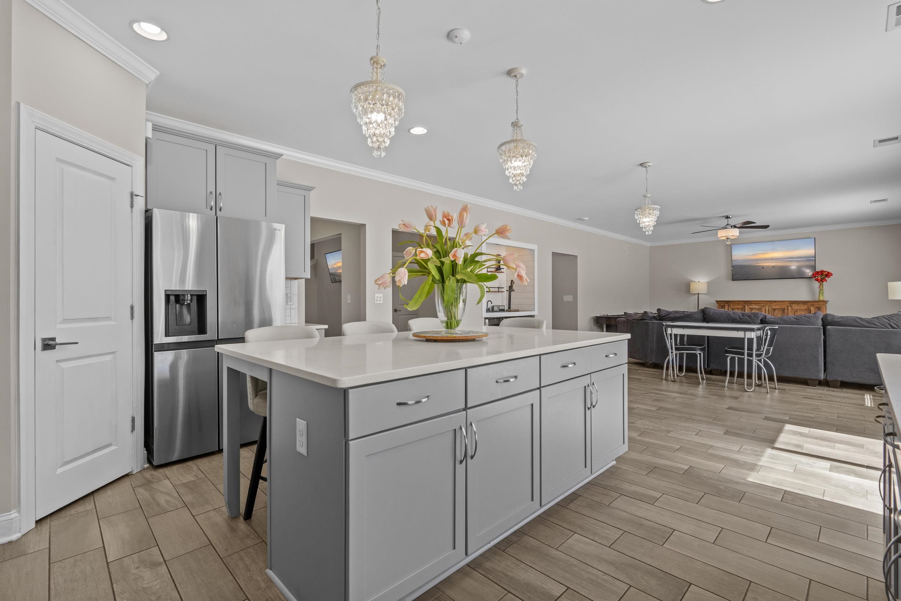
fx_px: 400
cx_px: 450
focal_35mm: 16
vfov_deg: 73.8
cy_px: 300
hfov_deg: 96.7
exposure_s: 1/15
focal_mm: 16
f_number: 8
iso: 800
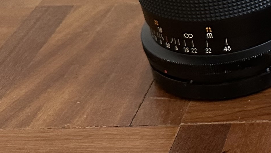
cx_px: 495
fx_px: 805
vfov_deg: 10.6
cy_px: -44
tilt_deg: -26.1
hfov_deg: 16.0
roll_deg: -0.1
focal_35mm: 112
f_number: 1.78
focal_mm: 6.86
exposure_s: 1/60
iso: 500
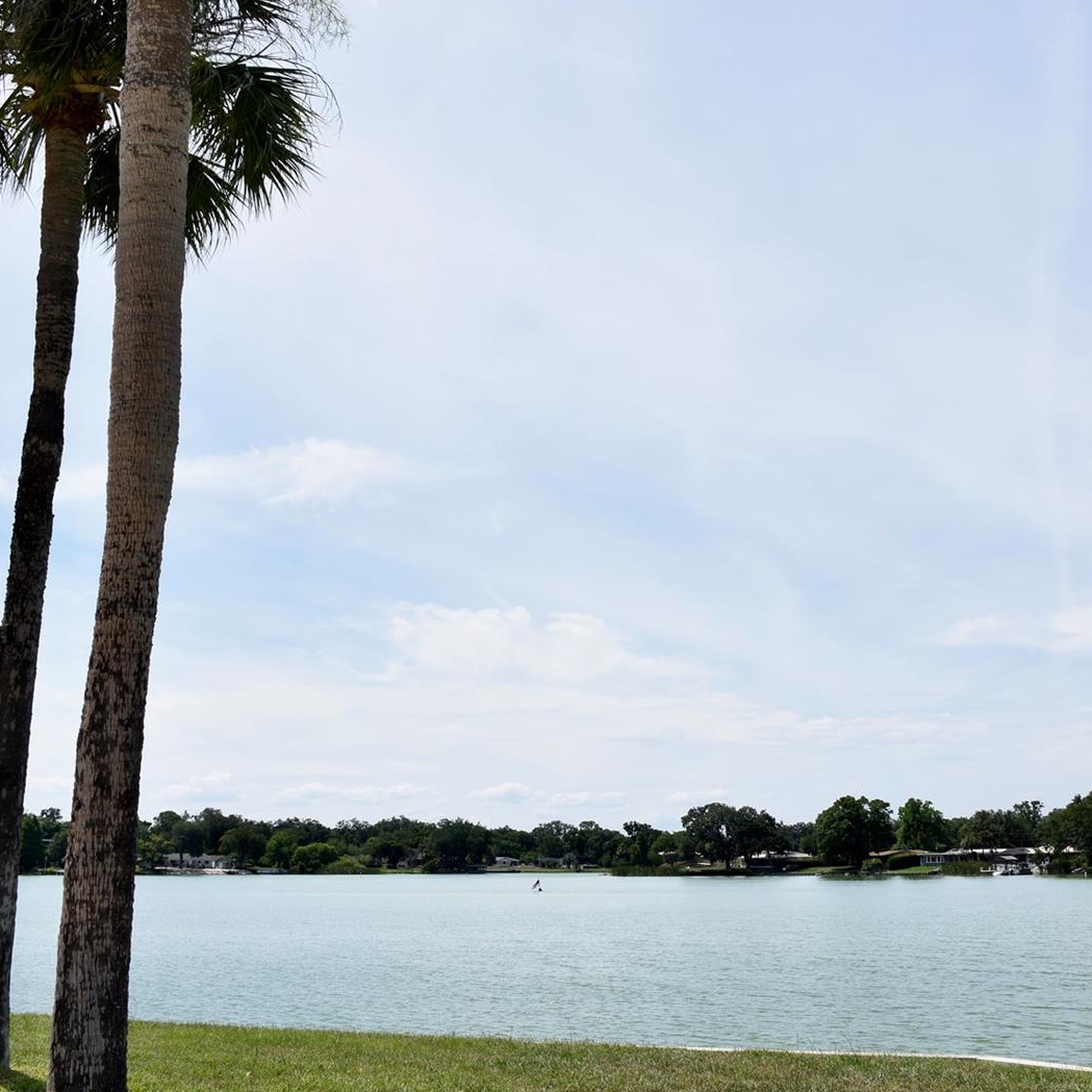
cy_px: 544
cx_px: 595
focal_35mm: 35
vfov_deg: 47.2
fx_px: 1249
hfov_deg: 47.2
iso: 100
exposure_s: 1/250
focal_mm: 18
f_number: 8
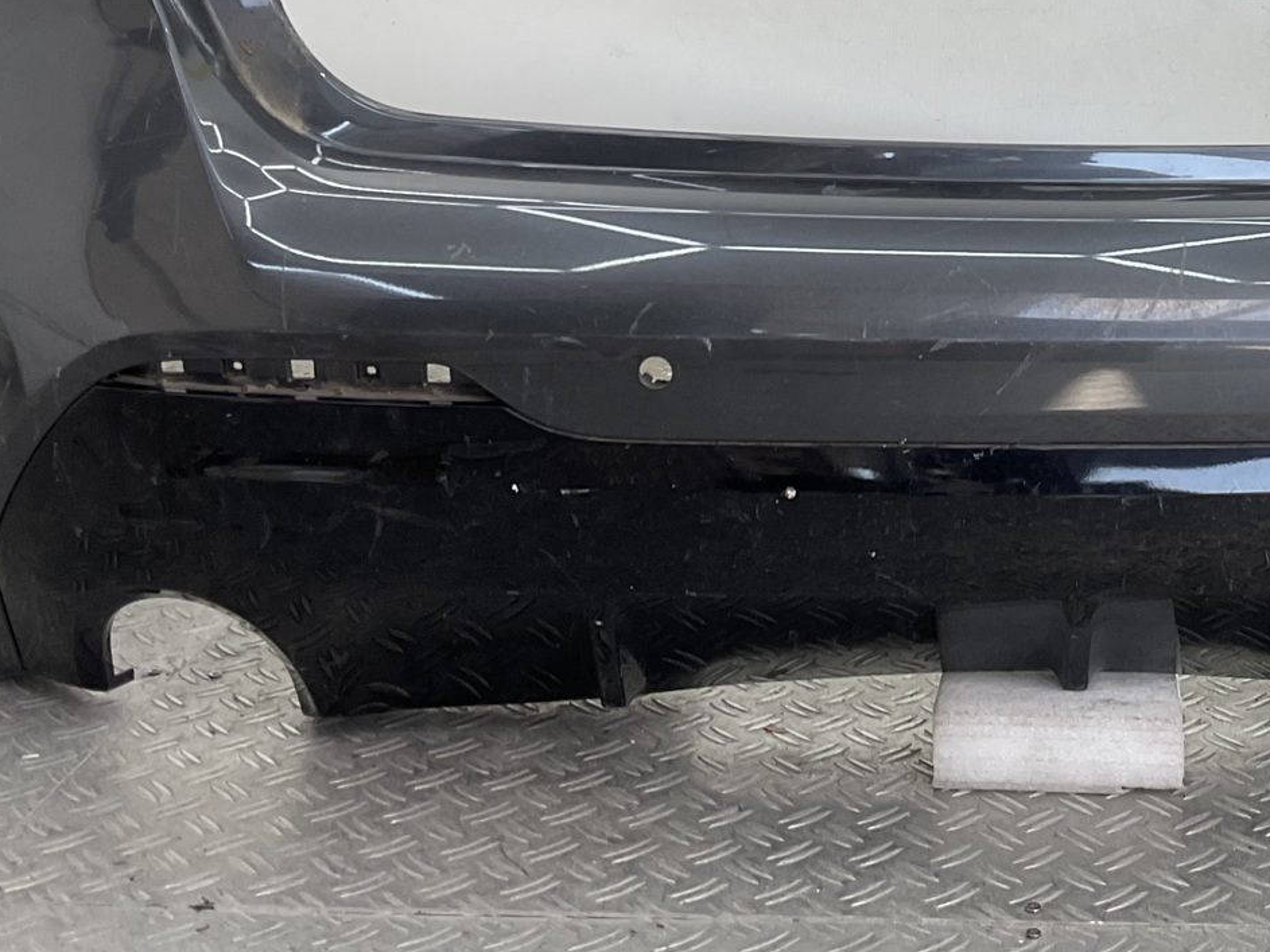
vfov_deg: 23.1
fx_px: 2274
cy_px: 106
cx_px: 1059
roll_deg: -0.7
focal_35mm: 62
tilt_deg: -11.9
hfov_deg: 30.3
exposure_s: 1/132
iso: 16
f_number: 1.8
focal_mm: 3
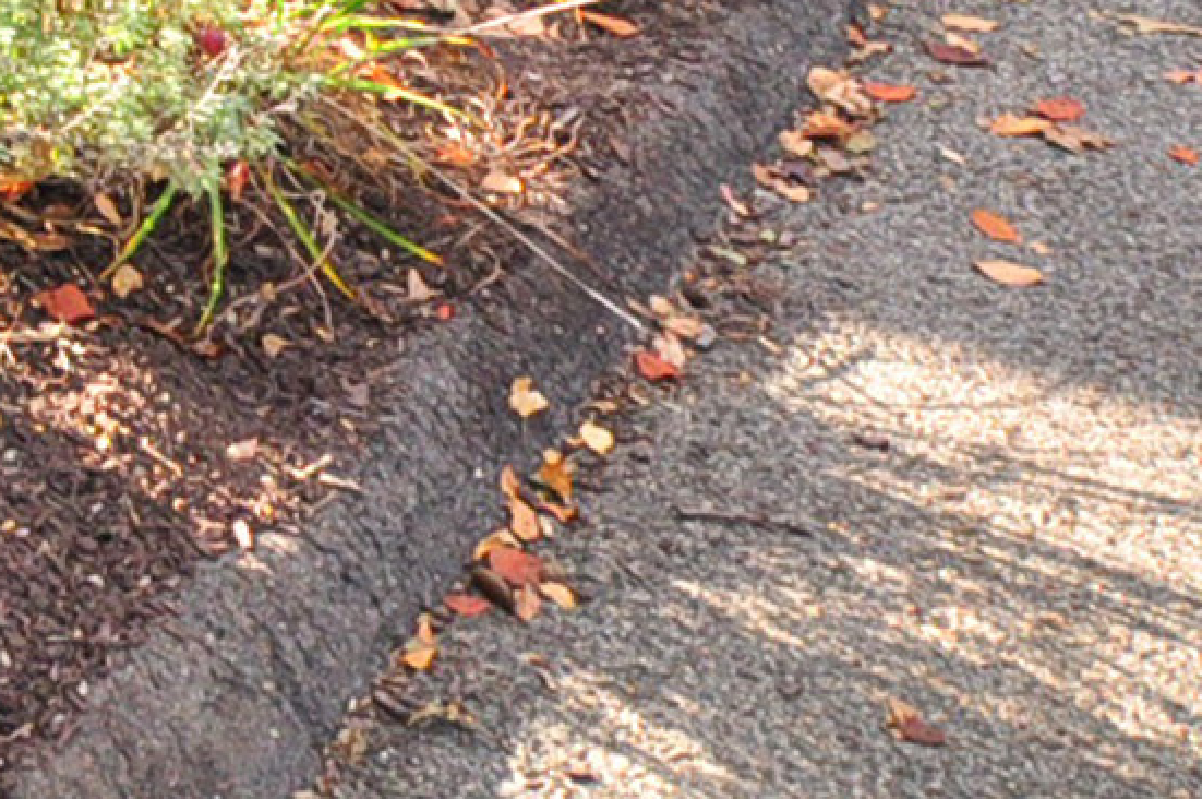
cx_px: -897
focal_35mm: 79
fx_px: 2635
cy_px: -1238
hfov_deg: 19.7
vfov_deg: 12.5
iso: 640
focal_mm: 10
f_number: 8
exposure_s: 1/250
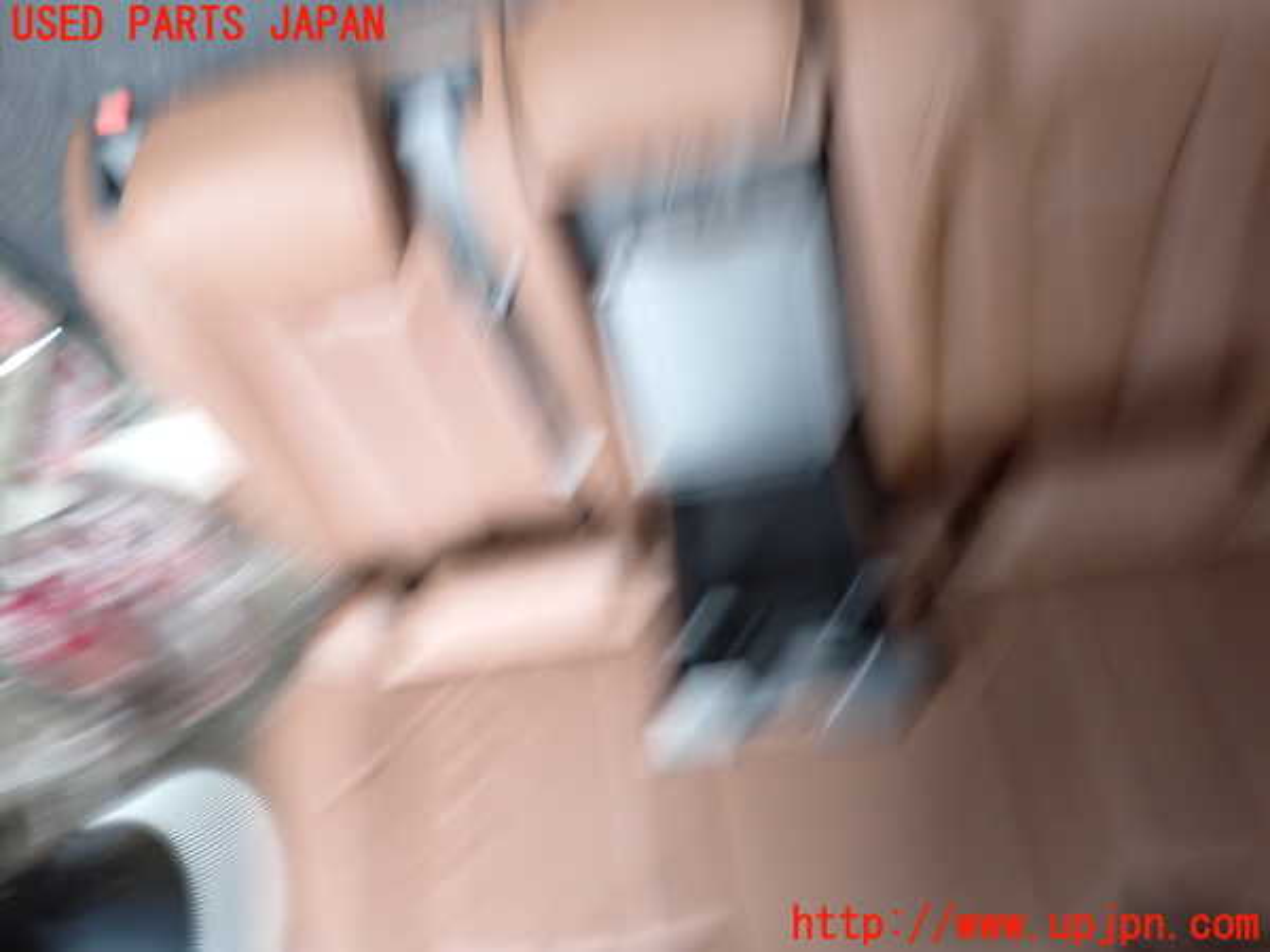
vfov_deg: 54.9
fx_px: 917
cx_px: 635
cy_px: 476
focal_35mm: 25
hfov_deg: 69.4
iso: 200
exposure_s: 1/30
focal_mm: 4.5
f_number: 2
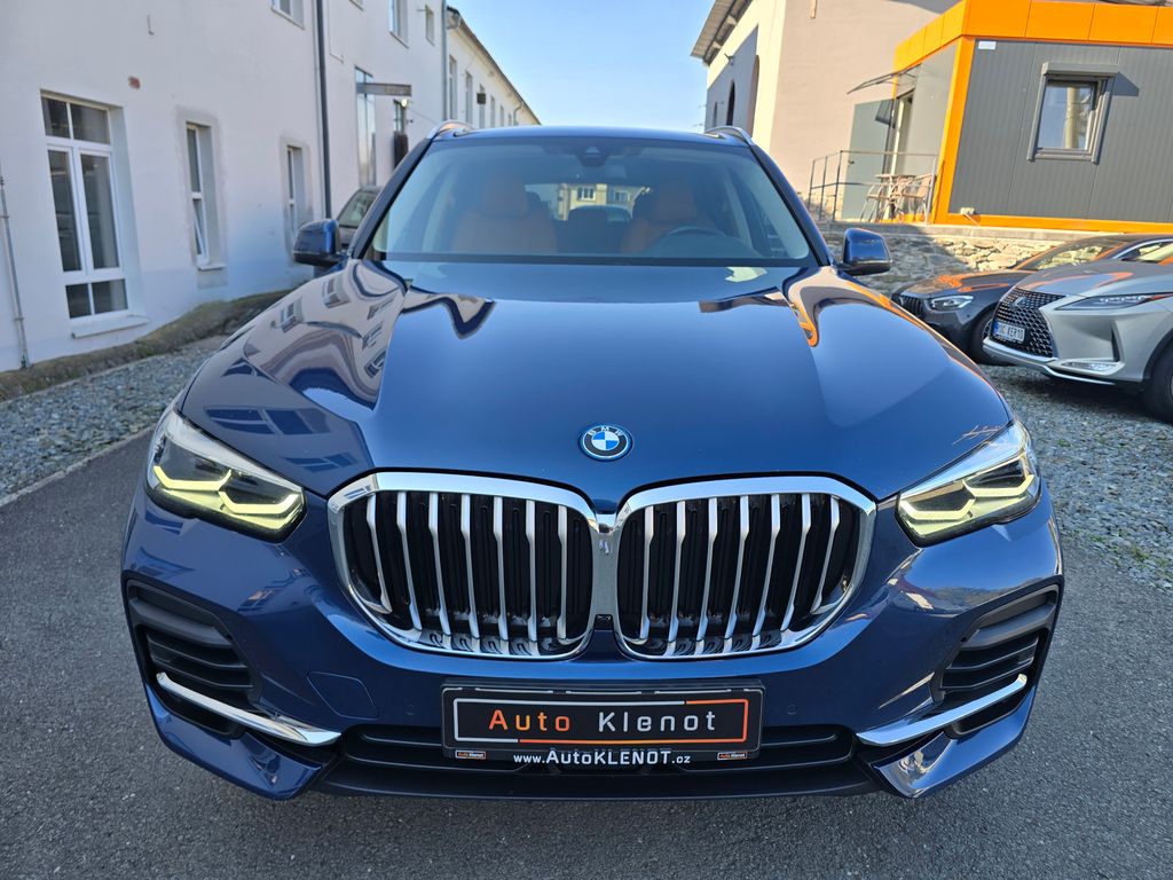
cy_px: 440
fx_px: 779
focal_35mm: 23
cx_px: 586
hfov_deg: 73.9
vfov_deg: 58.9
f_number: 1.7
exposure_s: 1/246
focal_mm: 6.3
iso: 12
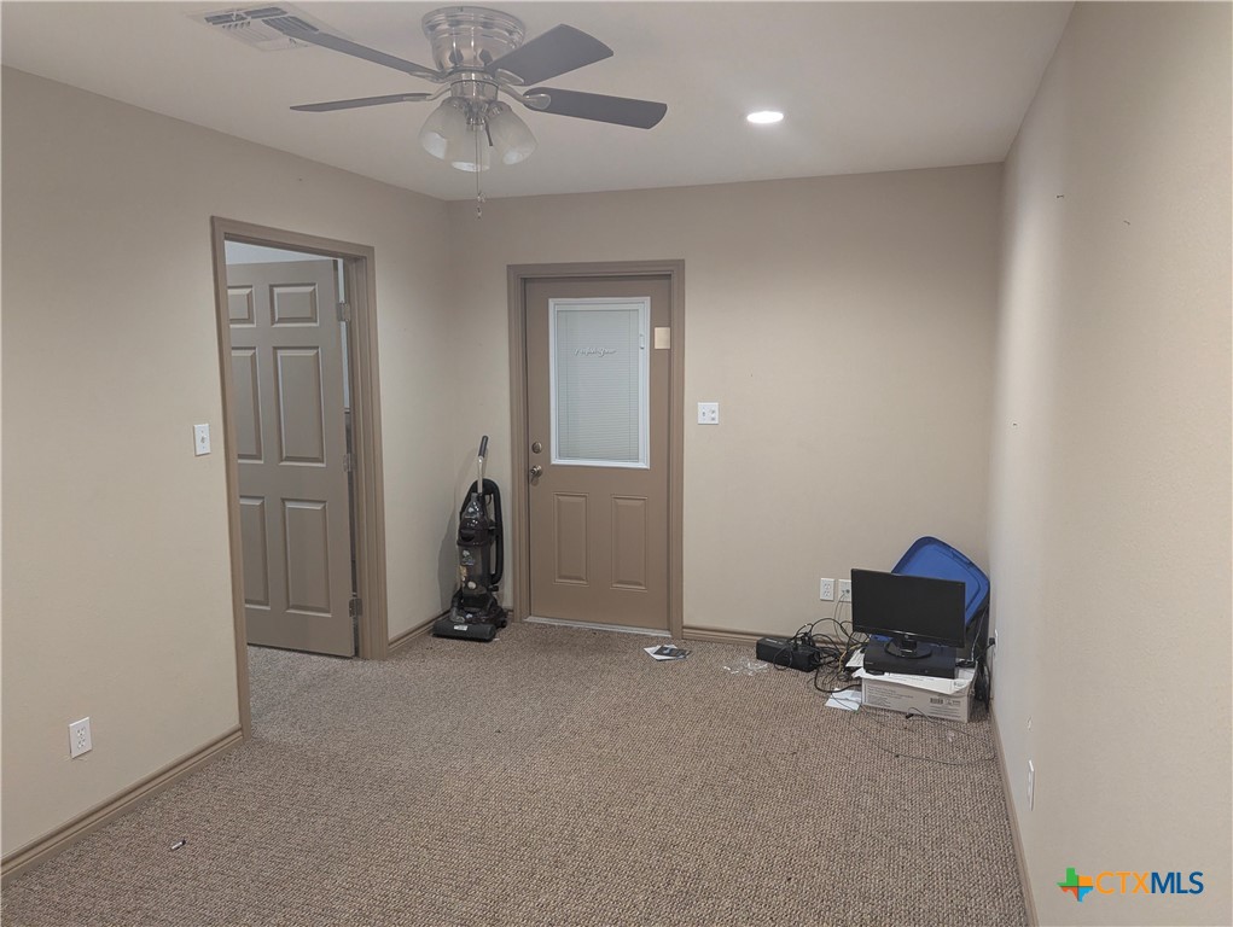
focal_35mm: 24
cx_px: 616
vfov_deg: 56.9
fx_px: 856
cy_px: 464
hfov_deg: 71.5
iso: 1039
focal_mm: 6.81
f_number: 1.85
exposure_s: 1/120
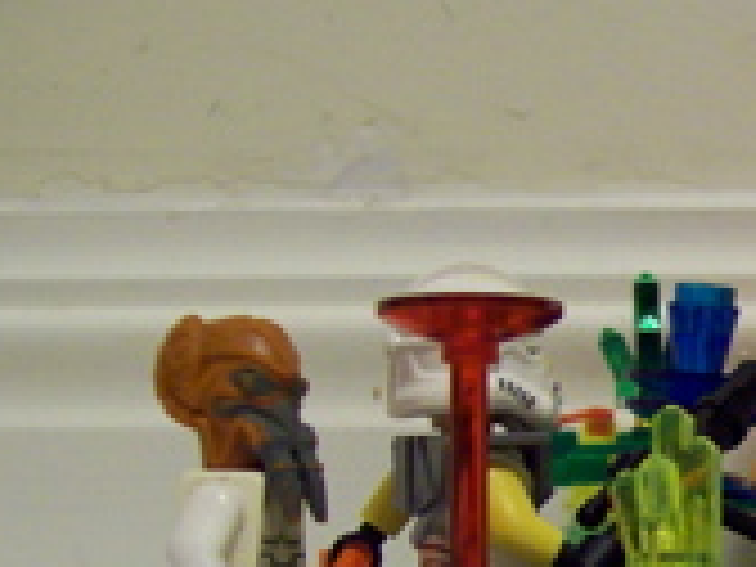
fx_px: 2337
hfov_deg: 17.1
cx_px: 1040
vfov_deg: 13.6
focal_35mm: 107
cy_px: 616
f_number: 2.7
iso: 200
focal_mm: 6
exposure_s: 1/8
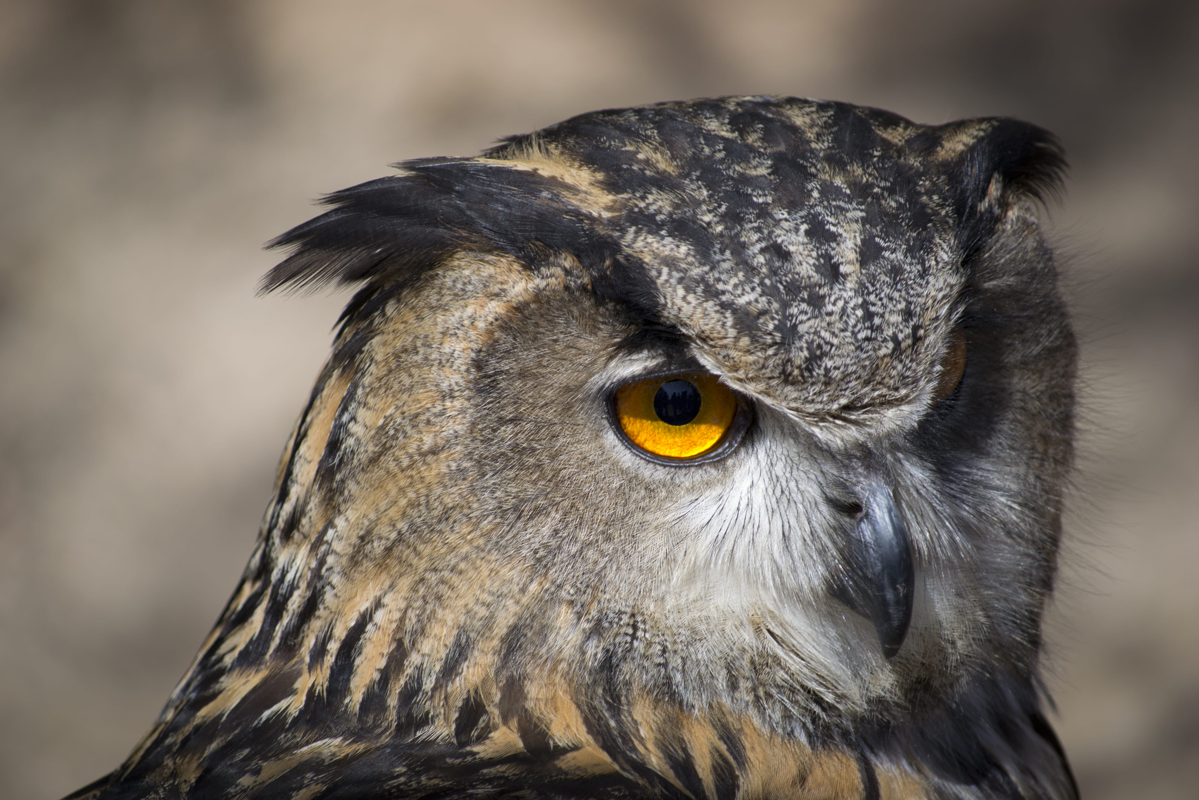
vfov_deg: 4.6
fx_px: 9991
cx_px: 600
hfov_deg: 6.9
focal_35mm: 300
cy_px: 400
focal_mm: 200
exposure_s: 1/320
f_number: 5.6
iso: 100
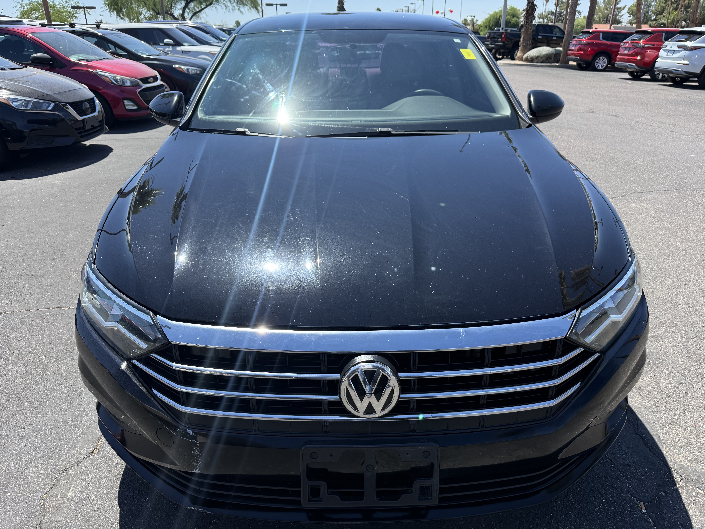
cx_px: 352
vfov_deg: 56.8
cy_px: 264
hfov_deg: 71.6
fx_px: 489
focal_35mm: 24
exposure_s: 1/2703
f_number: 1.78
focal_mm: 6.76
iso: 100
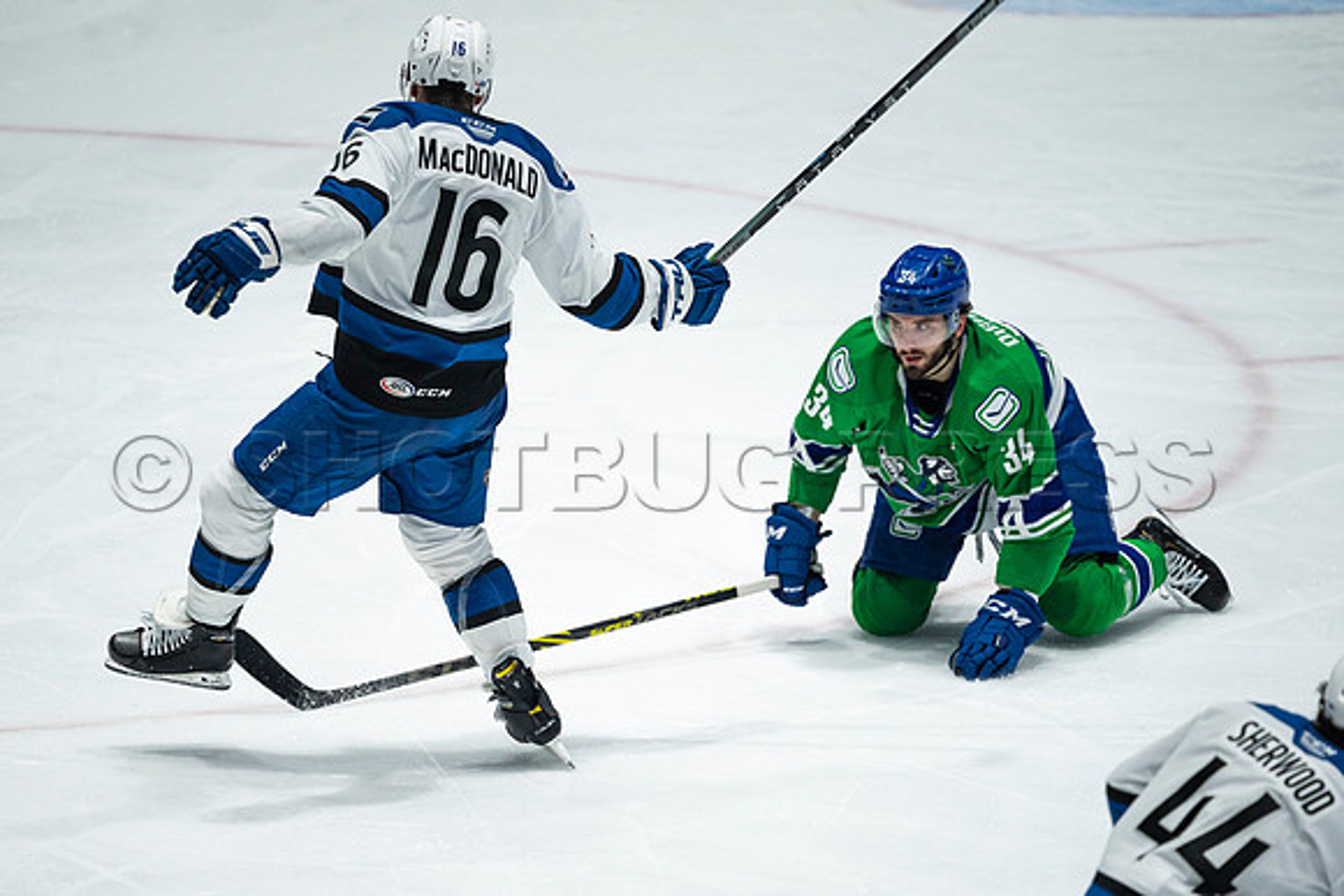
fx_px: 26241
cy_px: 525
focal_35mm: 703
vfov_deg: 2.0
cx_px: 603
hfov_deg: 2.9
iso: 1600
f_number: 4
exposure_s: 1/1000
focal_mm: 600
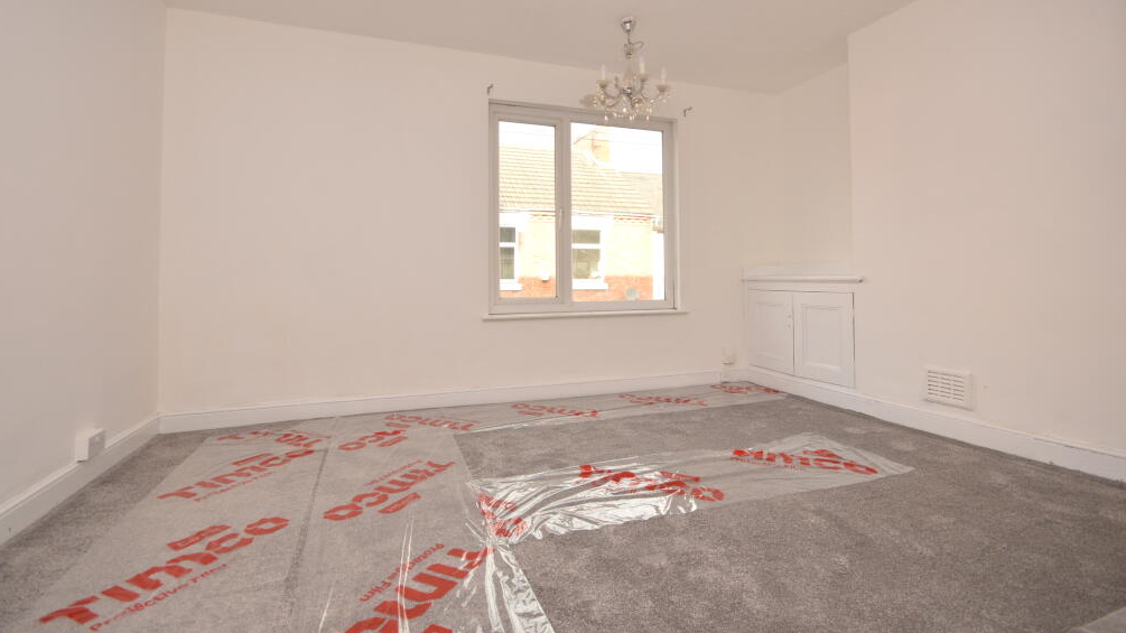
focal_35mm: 16
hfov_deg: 99.4
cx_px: 560
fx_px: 478
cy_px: 264
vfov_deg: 66.6
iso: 360
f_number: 5.6
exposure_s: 1/125
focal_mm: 10
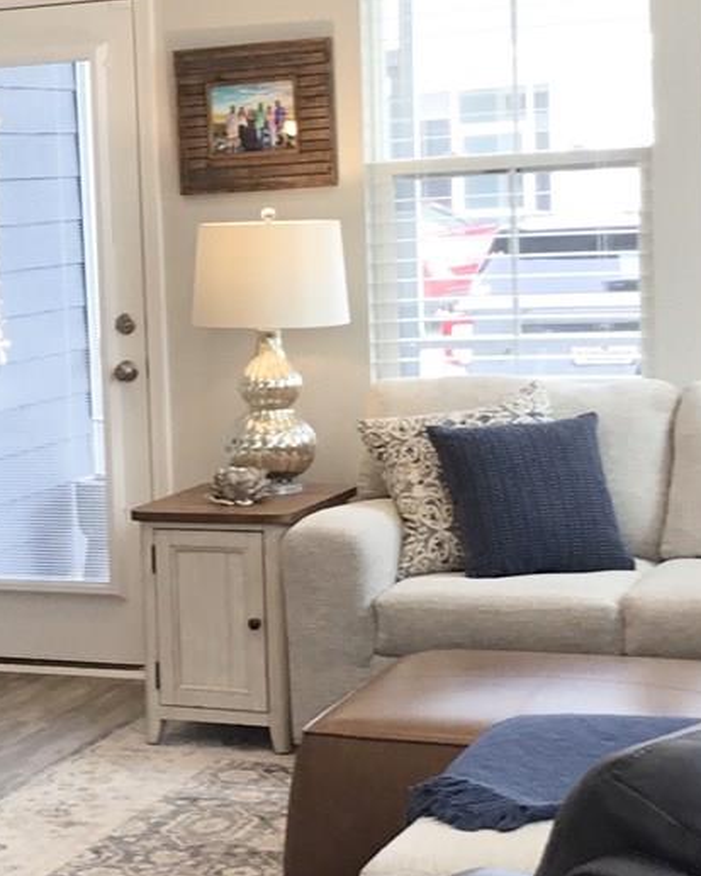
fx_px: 2333
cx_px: -92
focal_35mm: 90
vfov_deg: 21.3
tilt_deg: -5.9
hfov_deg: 16.5
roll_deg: +3.4
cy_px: 419
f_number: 2.4
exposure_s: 1/30
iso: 32
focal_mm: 3.3
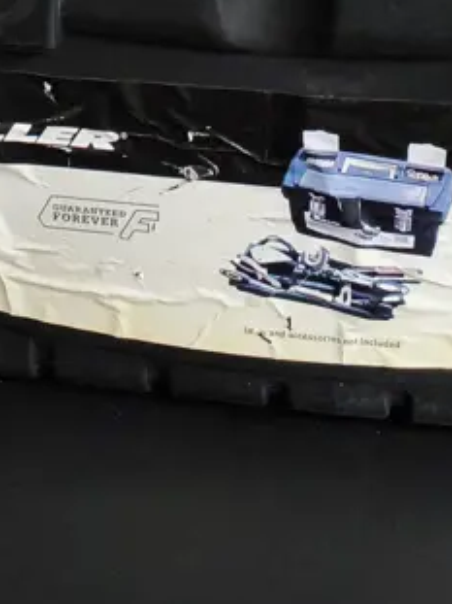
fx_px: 1551
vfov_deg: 20.6
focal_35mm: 89
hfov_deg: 16.5
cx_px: 136
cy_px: -115
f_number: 2
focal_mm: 2.87
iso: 160
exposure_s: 1/120
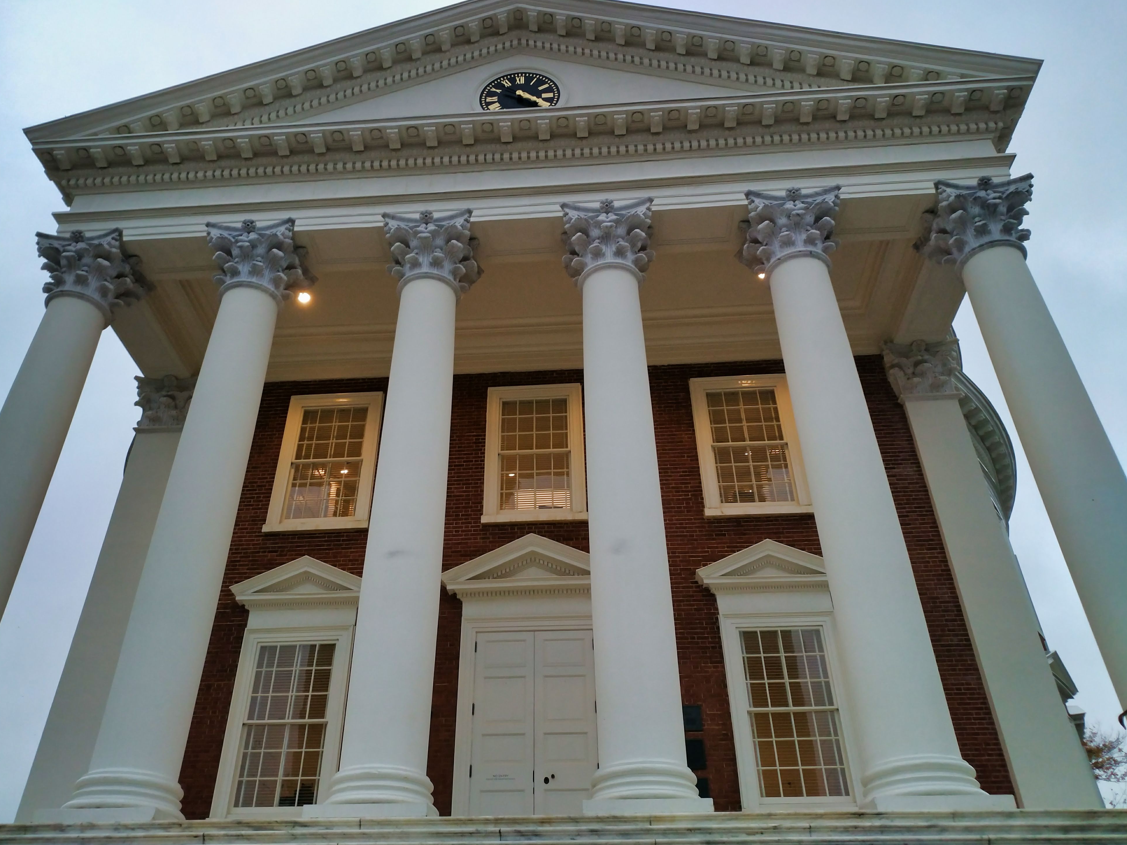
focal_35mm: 29
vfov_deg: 48.2
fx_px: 944
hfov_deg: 61.6
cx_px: 527
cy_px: 417
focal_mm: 4.73
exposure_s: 1/40
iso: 200
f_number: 2.2
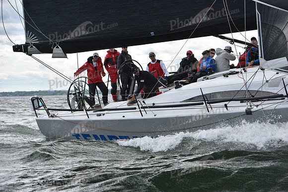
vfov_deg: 11.4
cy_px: 96
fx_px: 960
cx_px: 144
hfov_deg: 17.1
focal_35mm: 120
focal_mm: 120
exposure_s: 1/1000
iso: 320
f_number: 6.3
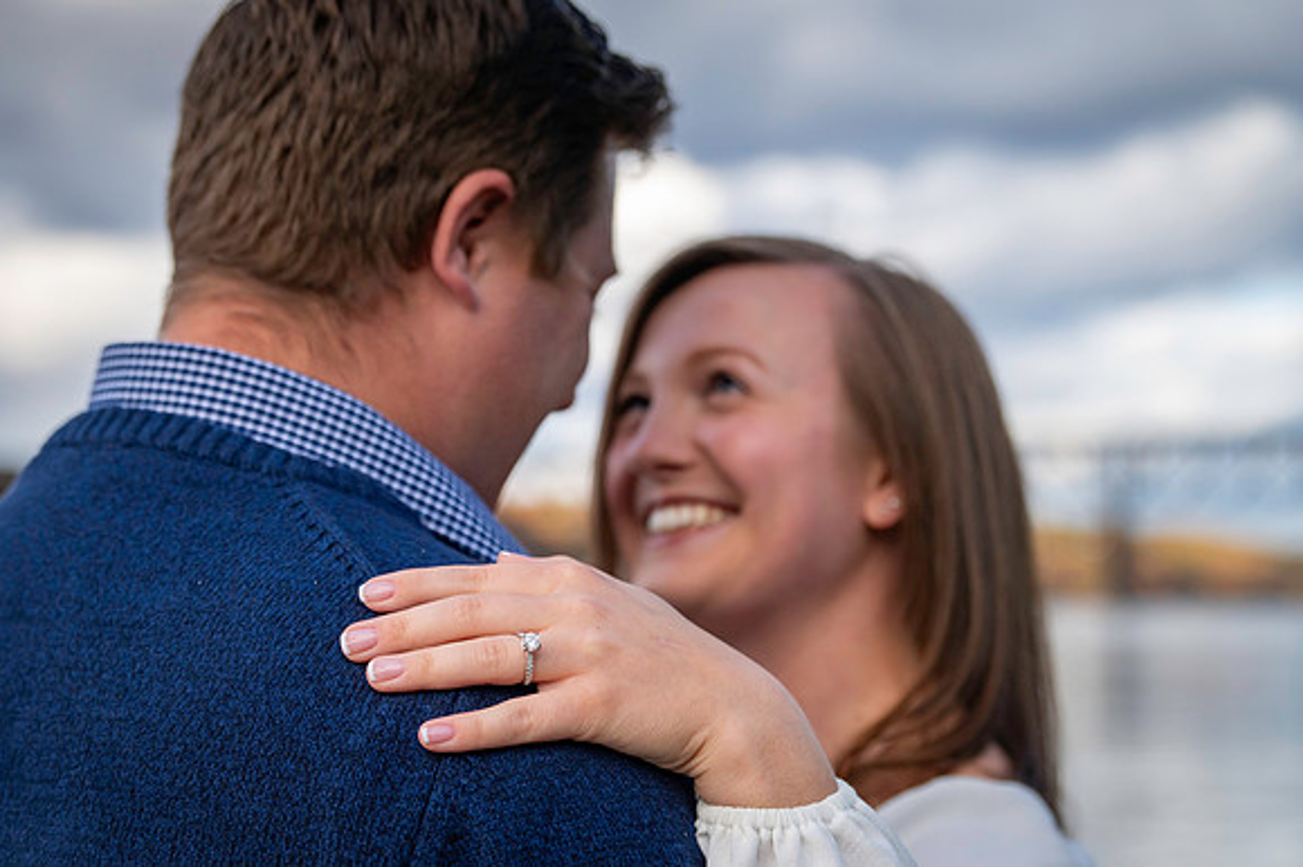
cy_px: 434
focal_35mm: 71
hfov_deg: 28.4
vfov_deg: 19.1
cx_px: 652
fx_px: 2575
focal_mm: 70
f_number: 4.5
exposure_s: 1/8000
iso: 1250
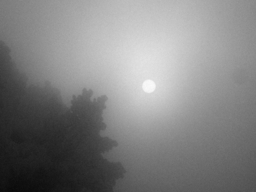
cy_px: 96
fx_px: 1464
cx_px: 128
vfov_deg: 7.5
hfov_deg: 10.0
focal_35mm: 198
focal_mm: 22.5
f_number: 6.3
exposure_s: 1/1600
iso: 80
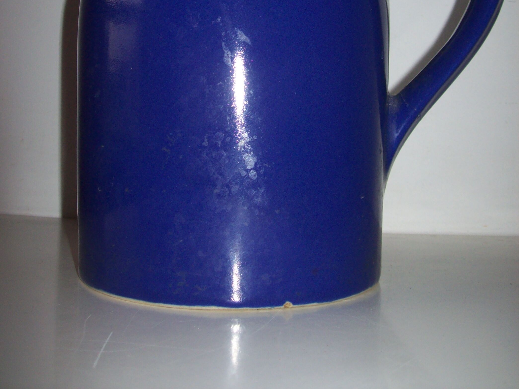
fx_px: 735
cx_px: 257
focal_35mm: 49
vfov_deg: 28.5
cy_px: 38
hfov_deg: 38.9
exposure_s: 1/64
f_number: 2.7
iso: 80
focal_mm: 6
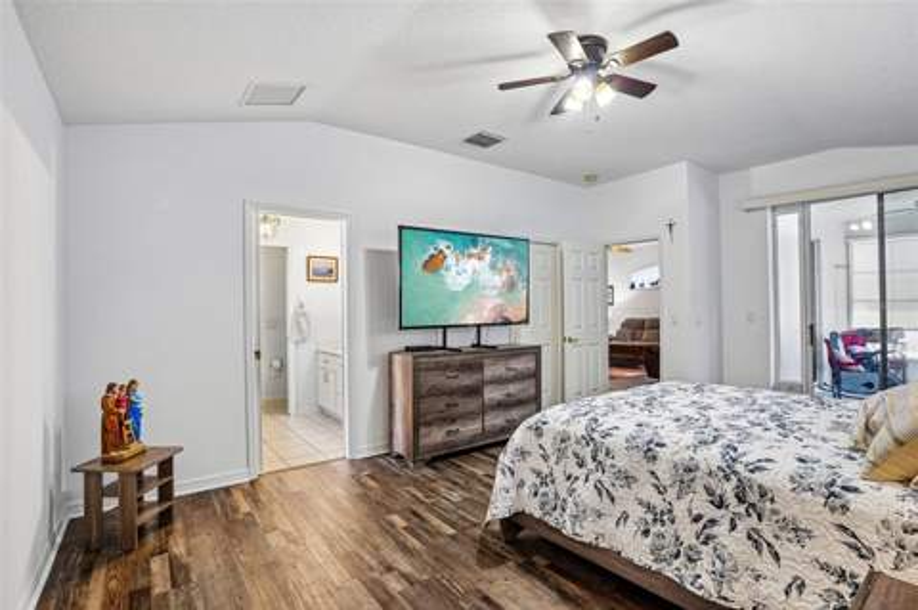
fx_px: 433
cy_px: 305
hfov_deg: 93.3
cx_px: 459
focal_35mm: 17
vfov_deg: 70.3
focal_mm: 17
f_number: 9
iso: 400
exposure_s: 1/6
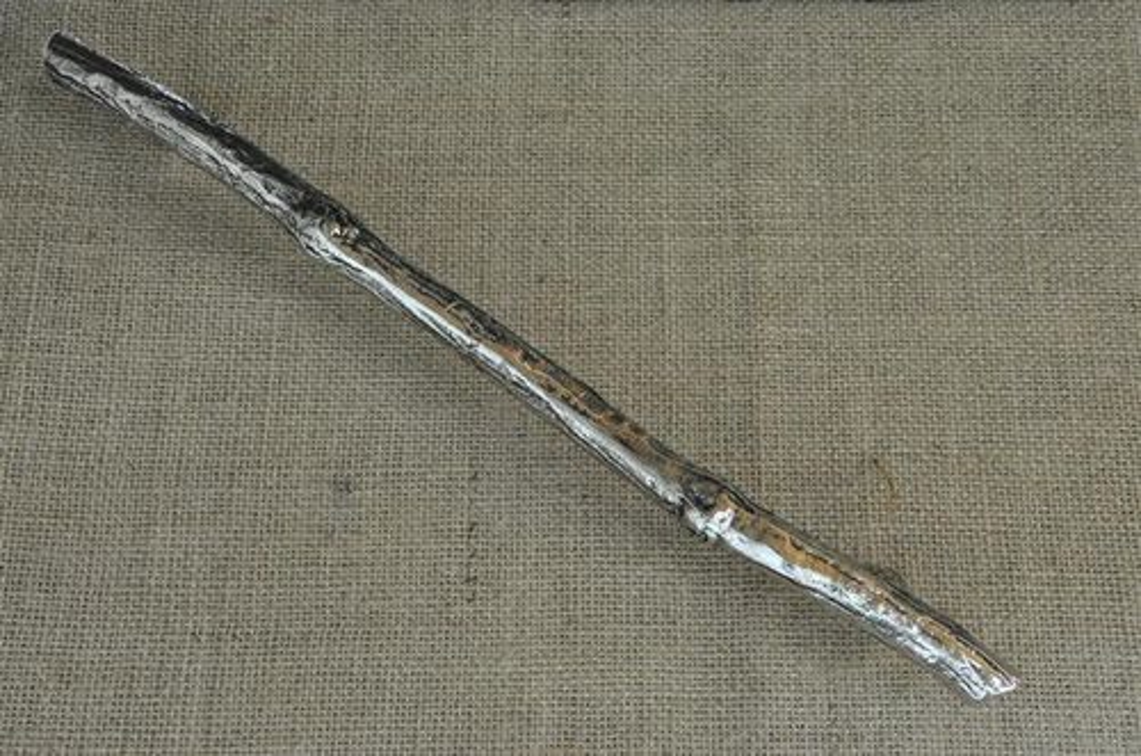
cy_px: 378
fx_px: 1803
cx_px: 570
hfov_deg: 35.1
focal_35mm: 57
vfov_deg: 23.7
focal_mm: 38
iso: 1600
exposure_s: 1/3
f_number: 14
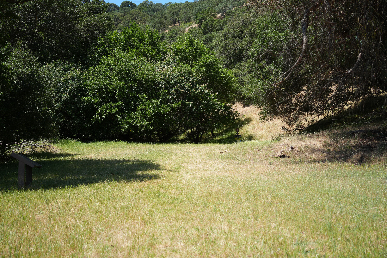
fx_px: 537
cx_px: 194
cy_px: 129
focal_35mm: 50
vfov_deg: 27.0
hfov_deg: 39.6
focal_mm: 50
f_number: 4.5
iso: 160
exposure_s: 1/640
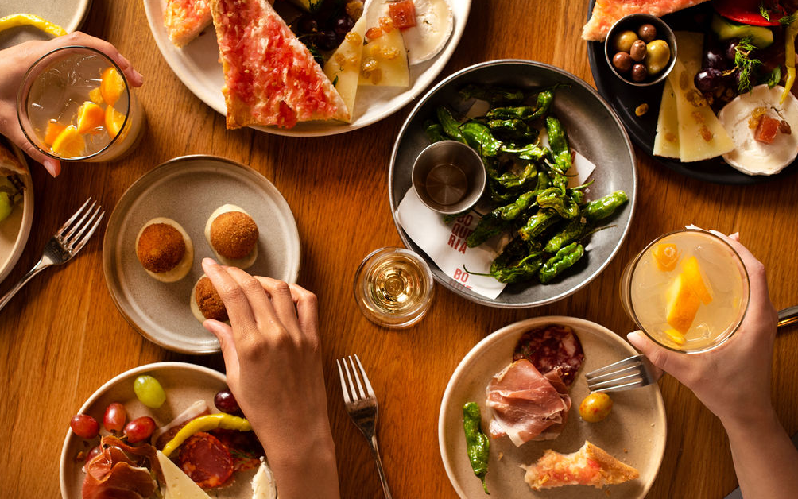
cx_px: 395
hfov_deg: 38.9
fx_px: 1131
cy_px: 269
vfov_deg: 24.9
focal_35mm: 52
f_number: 5.6
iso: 400
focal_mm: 50
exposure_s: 1/160
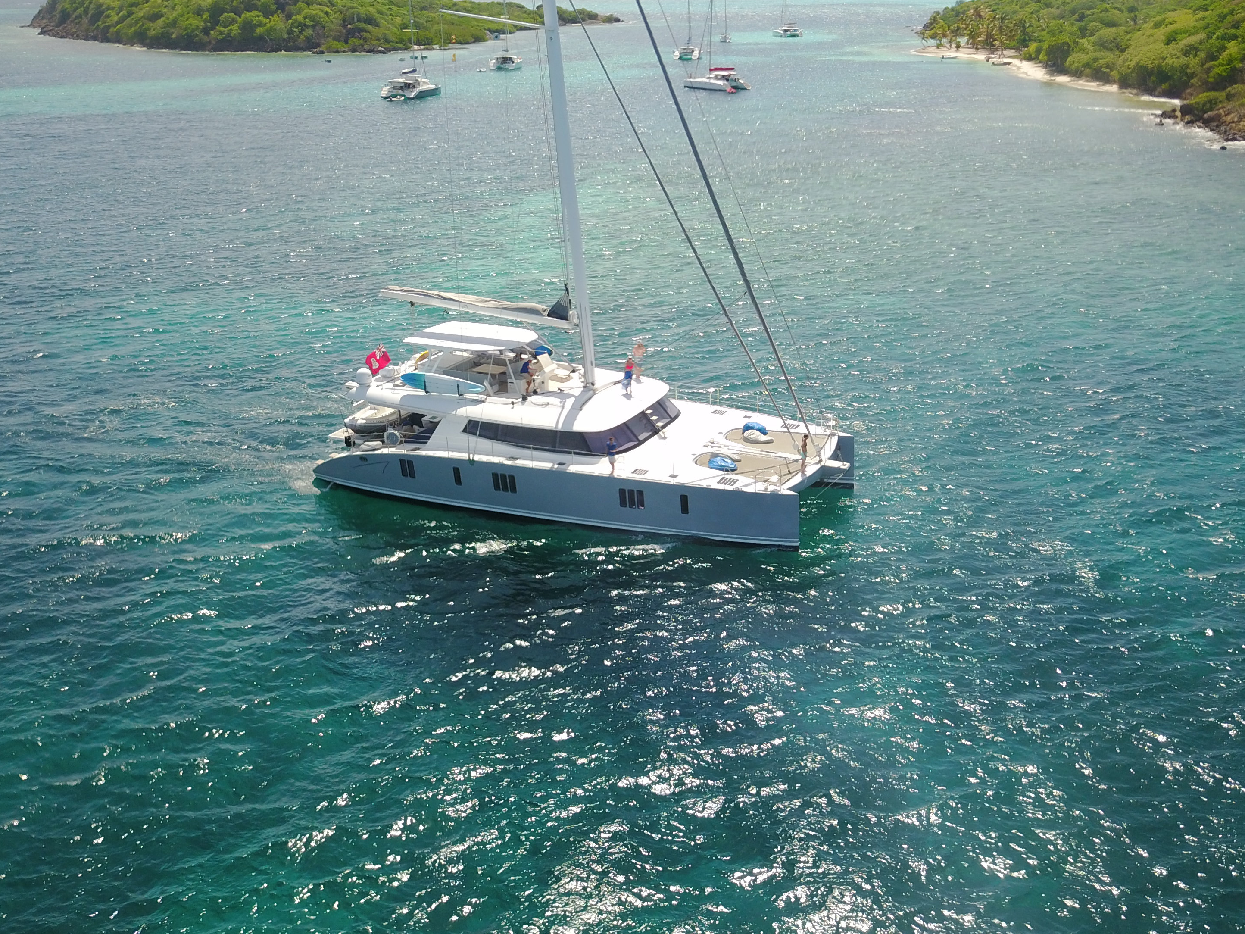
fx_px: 1295
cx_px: 715
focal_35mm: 36
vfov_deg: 39.5
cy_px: 375
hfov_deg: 51.2
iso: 100
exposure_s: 1/1112
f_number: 2.2
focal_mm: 4.73
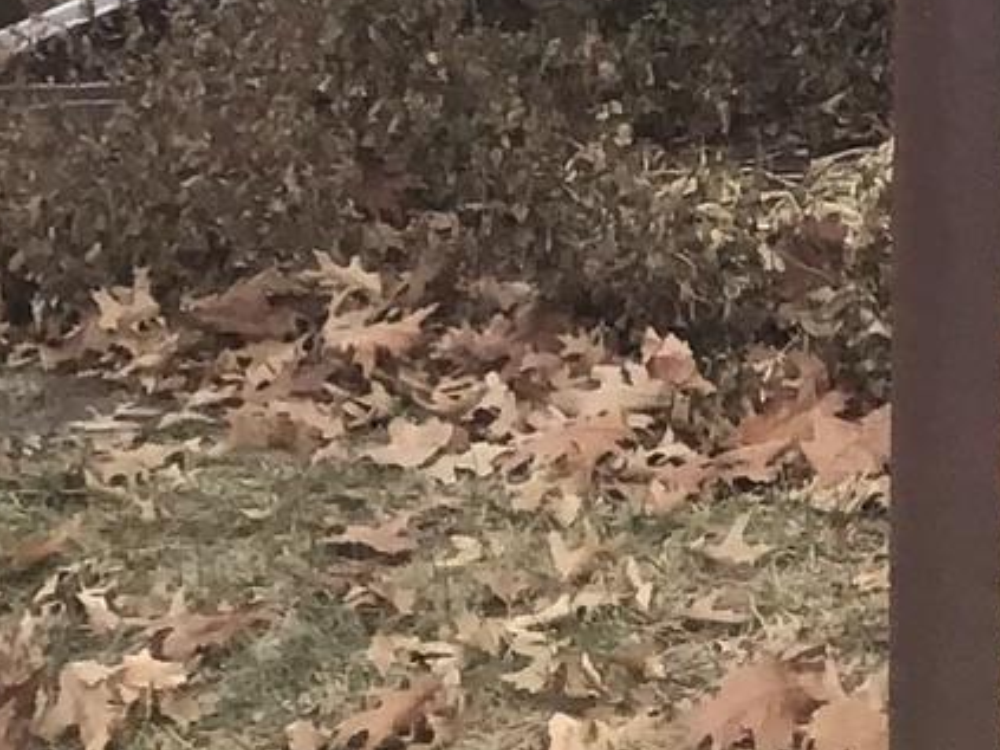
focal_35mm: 150
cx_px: 1863
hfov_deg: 12.0
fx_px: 4332
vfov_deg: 8.9
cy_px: -1060
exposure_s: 1/120
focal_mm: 3.3
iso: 50
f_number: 2.4
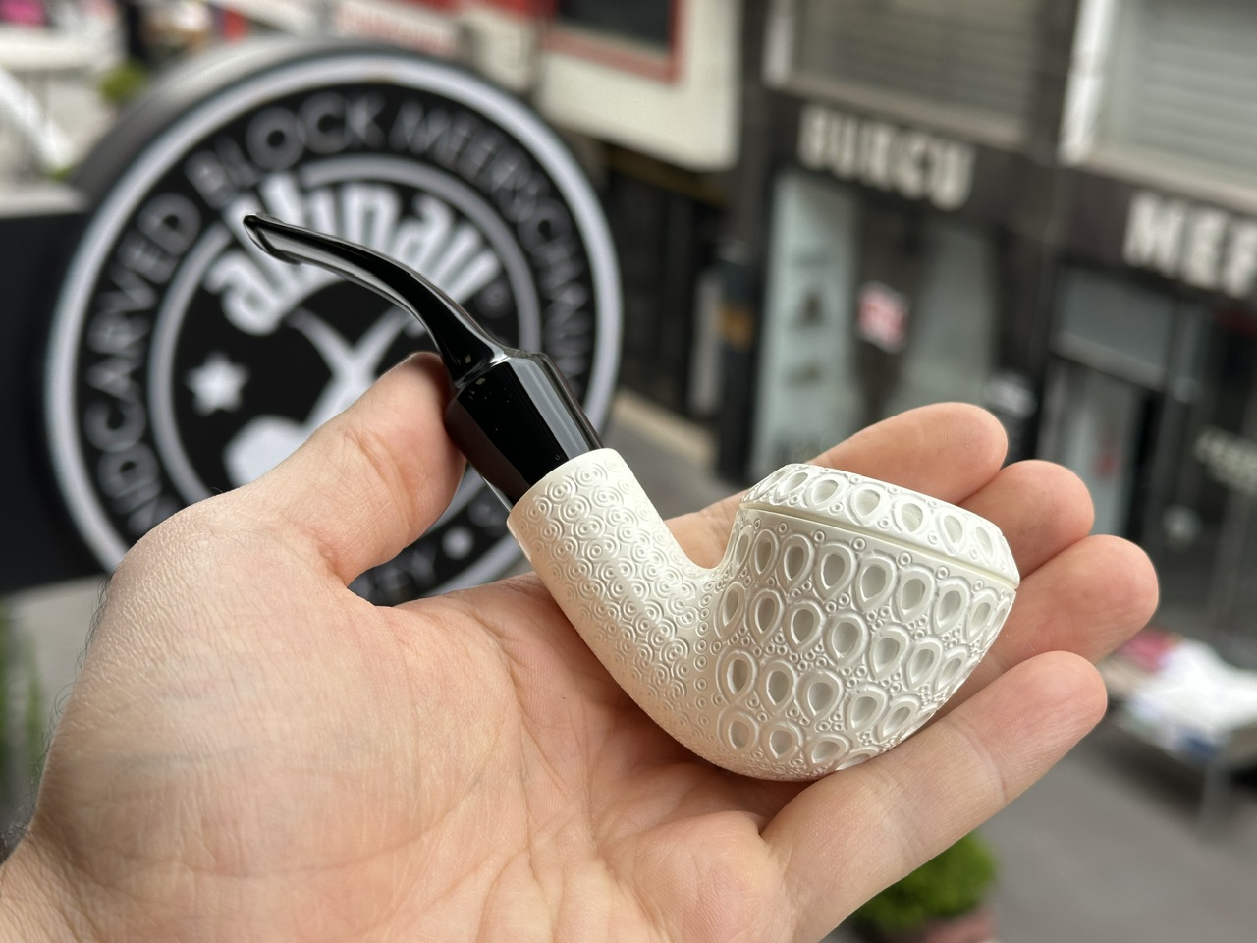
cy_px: 472
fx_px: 1743
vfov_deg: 30.3
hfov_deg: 39.7
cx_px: 628
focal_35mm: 48
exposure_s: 1/1041
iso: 64
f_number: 1.78
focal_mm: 6.86
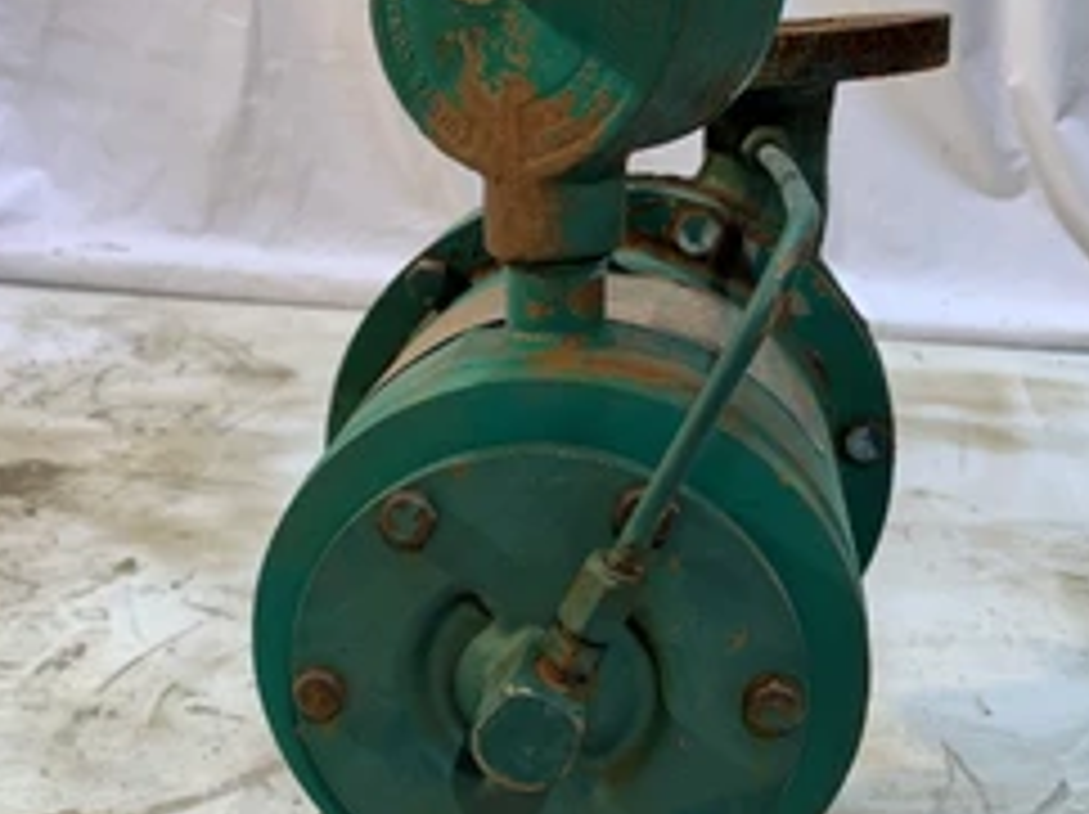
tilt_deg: -24.3
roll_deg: +1.0
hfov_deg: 43.2
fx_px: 1351
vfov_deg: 33.3
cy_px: 540
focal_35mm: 43
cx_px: 346
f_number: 1.8
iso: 64
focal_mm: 4.25
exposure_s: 1/60
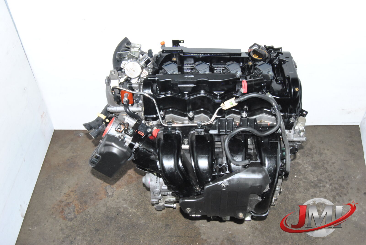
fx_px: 397
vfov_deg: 34.3
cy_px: 122
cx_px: 183
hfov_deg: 49.5
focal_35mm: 39
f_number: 13
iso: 800
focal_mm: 26
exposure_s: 1/200
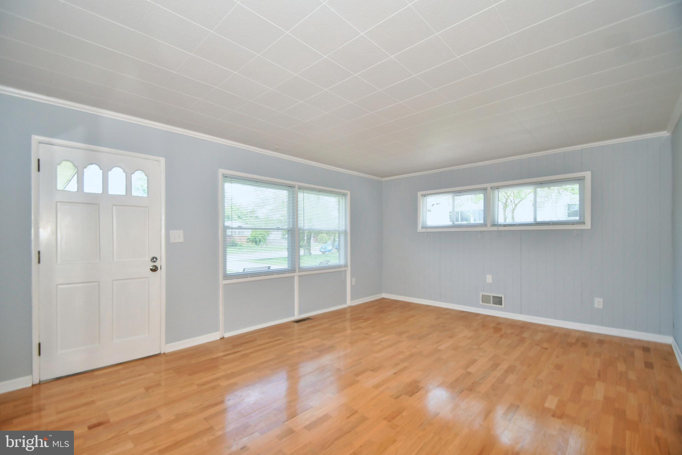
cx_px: 341
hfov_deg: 100.4
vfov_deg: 77.3
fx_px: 284
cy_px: 228
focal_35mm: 15
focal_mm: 10
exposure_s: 1/250
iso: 400
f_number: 3.5
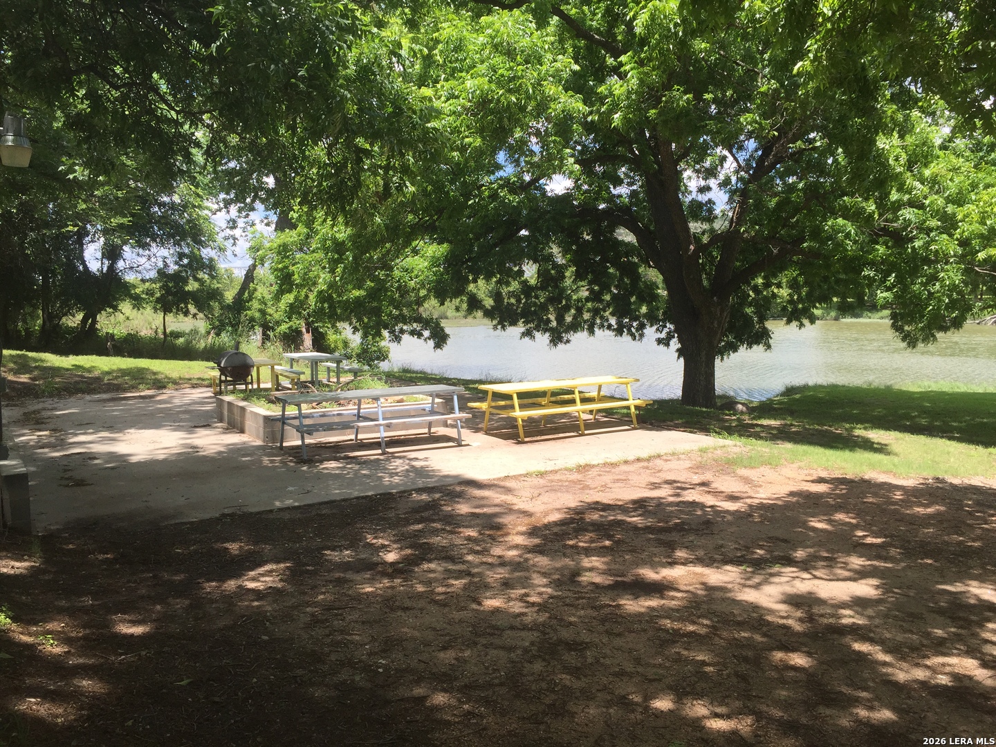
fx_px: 834
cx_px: 498
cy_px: 374
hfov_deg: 61.7
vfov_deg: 48.2
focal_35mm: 29
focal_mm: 4.15
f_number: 2.2
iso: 32
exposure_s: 1/898
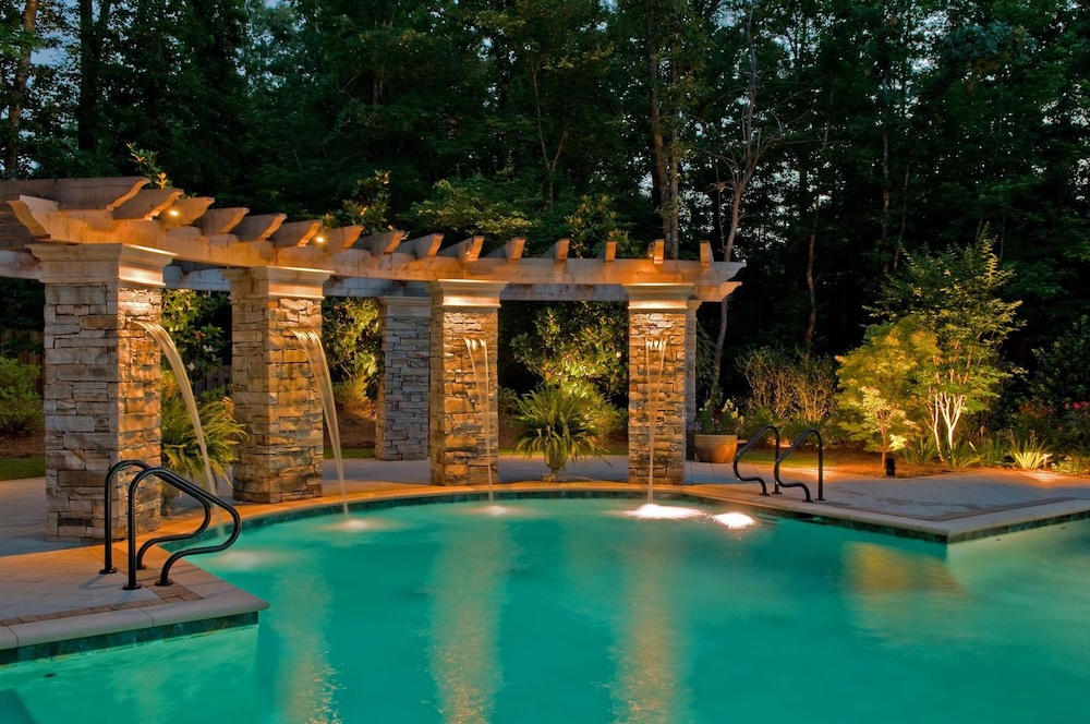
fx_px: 998
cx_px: 545
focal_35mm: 33
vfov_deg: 39.9
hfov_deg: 57.3
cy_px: 362
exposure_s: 6
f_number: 7.1
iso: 200
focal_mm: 22
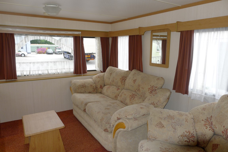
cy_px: 76
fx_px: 152
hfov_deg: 73.7
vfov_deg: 53.2
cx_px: 114
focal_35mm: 24
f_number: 2.8
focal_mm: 5.1
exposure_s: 1/200
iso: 100
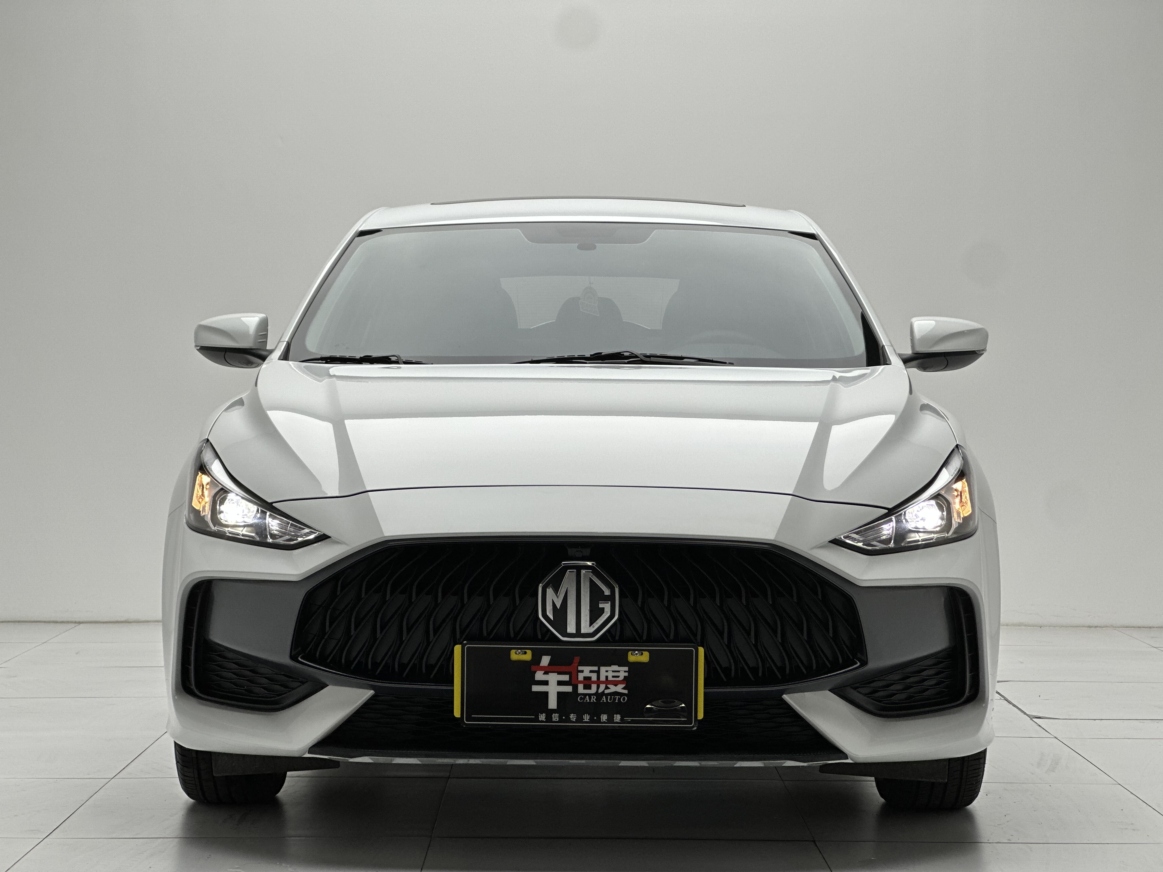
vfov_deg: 19.1
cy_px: 436
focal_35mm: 77
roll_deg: -0.3
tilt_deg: -0.4
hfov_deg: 25.3
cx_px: 582
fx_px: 2587
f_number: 2.8
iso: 32
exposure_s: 1/100
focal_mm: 9
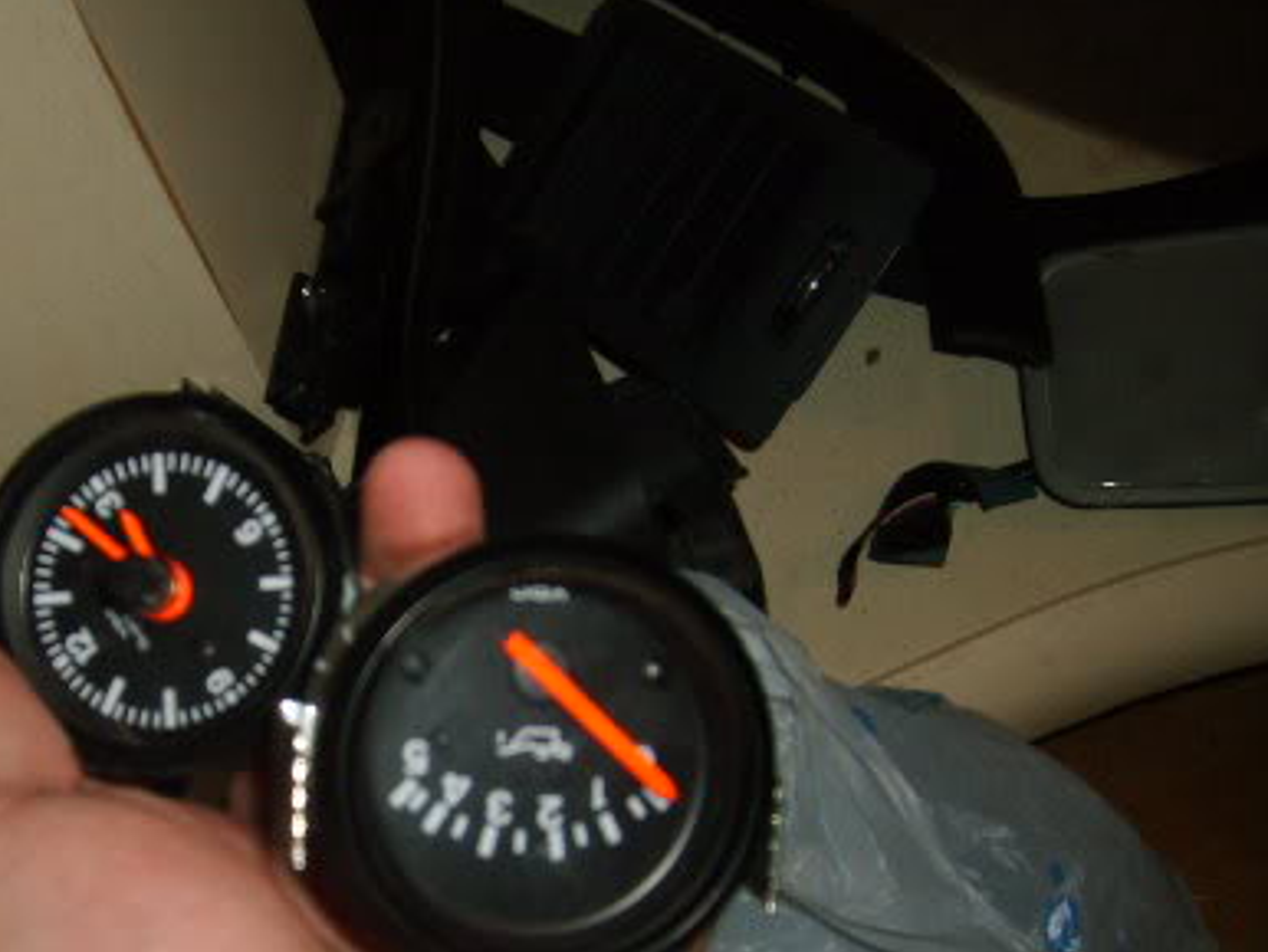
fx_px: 2126
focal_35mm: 58
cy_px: 693
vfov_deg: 25.0
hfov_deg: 32.7
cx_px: 351
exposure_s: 1/45
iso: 100
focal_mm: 5.8
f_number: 2.8
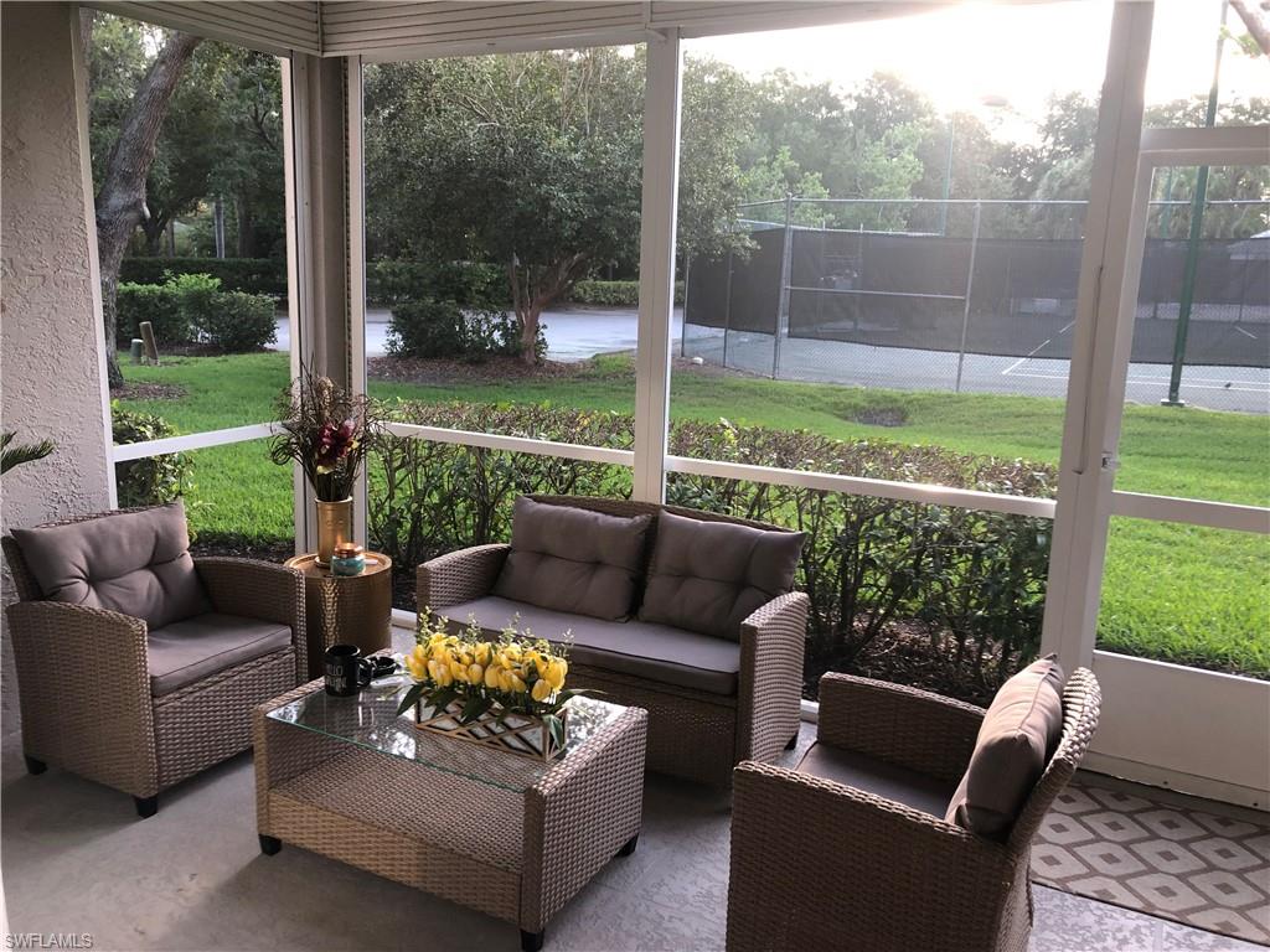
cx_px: 635
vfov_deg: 49.7
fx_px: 1027
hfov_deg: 63.4
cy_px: 476
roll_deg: -2.7
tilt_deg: -11.3
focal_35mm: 28
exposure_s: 1/40
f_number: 1.8
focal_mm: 3.99
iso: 25
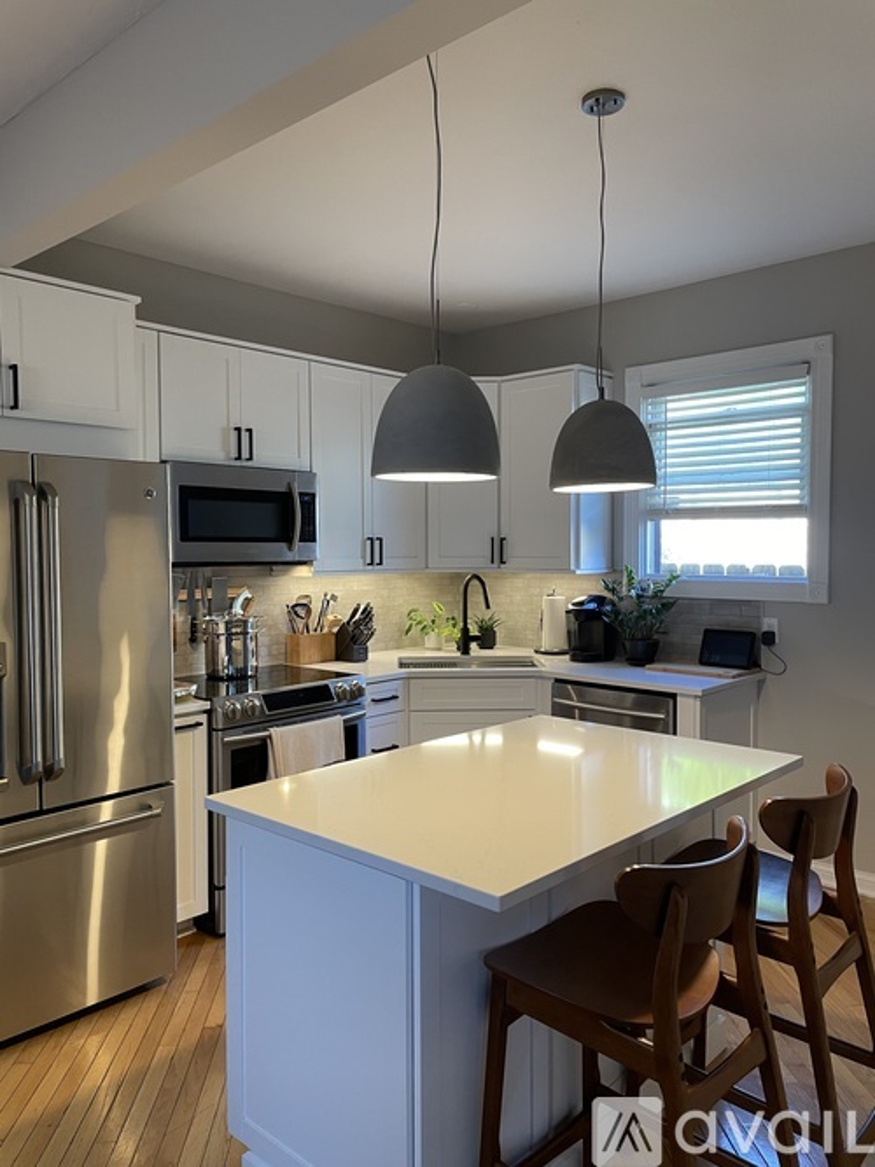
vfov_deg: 67.3
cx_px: 438
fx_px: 877
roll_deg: +0.4
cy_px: 584
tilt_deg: -0.4
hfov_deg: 53.0
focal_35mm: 26
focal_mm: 4.2
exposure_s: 1/60
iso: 160
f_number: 1.6
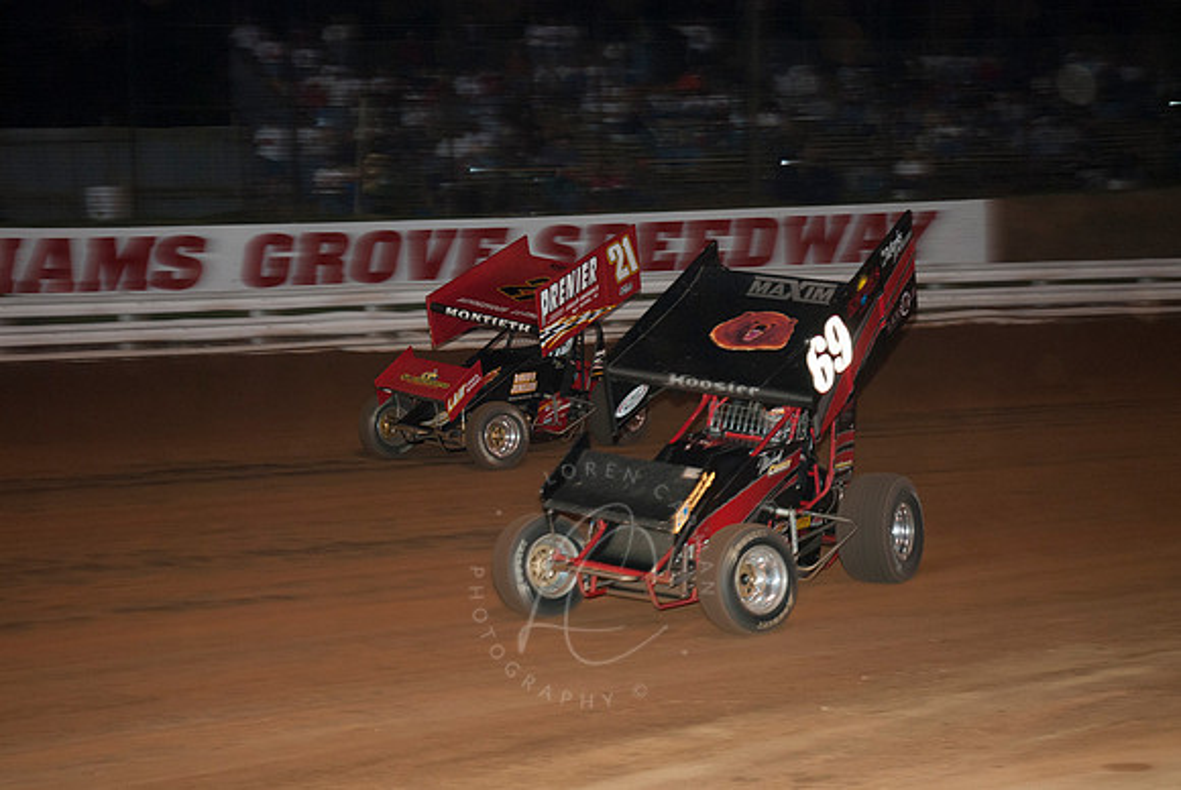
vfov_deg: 20.7
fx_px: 2167
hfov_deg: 30.5
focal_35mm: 66
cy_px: 395
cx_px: 590
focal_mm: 44
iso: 250
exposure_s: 1/125
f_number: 4.2
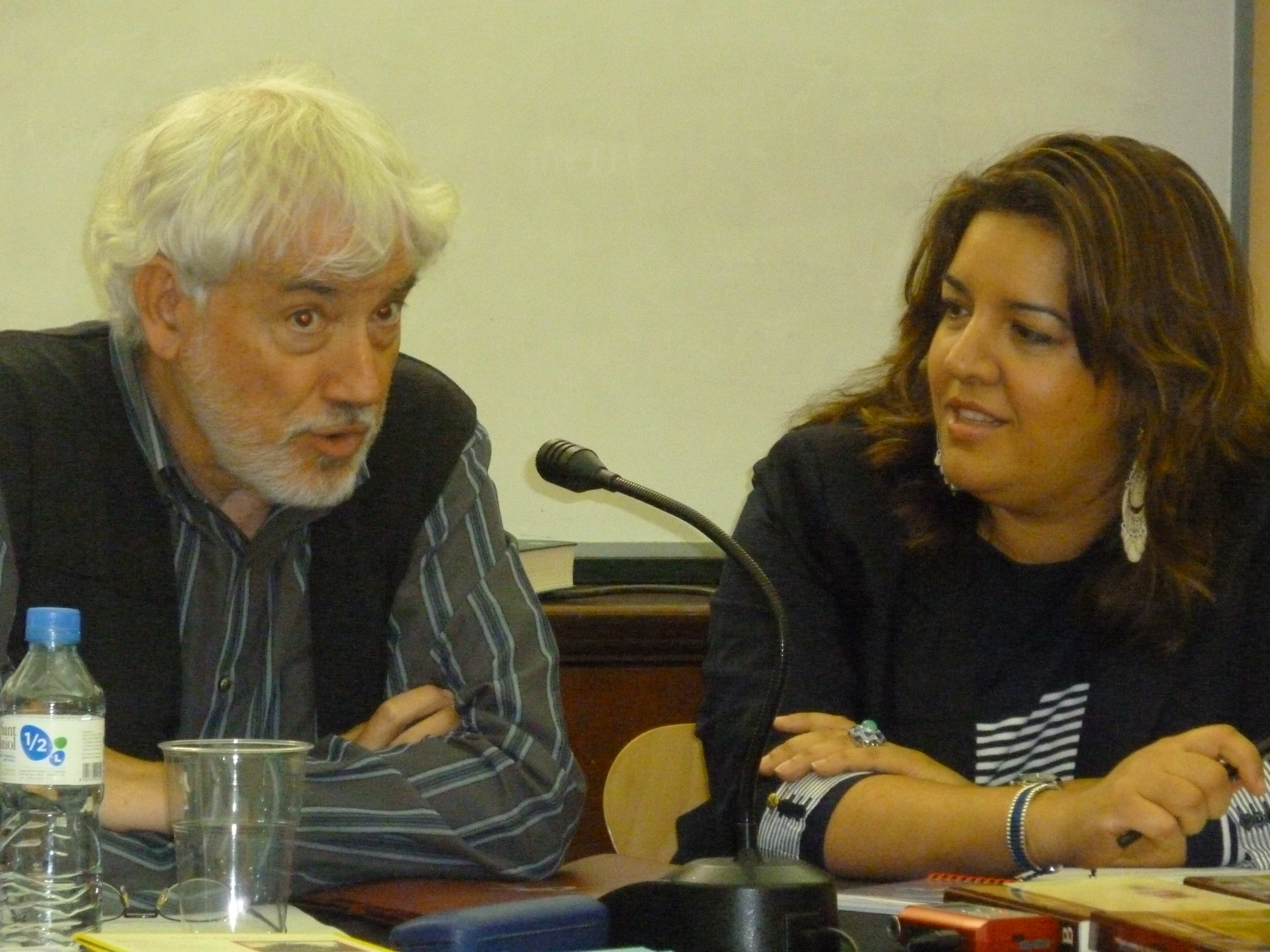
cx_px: 635
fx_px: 6090
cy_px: 476
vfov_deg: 8.9
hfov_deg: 11.9
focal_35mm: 166
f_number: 5.8
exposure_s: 1/50
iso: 1000
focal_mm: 29.9
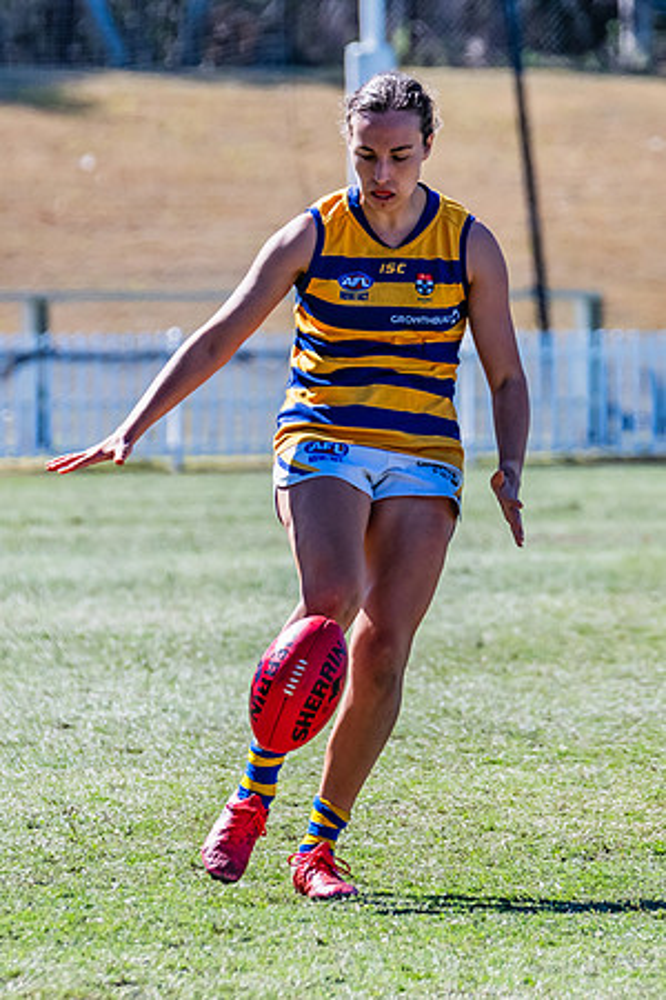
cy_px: 422
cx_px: 383
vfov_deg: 3.3
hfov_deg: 2.2
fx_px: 17468
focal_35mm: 630
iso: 800
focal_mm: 290
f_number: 7.1
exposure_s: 1/1600
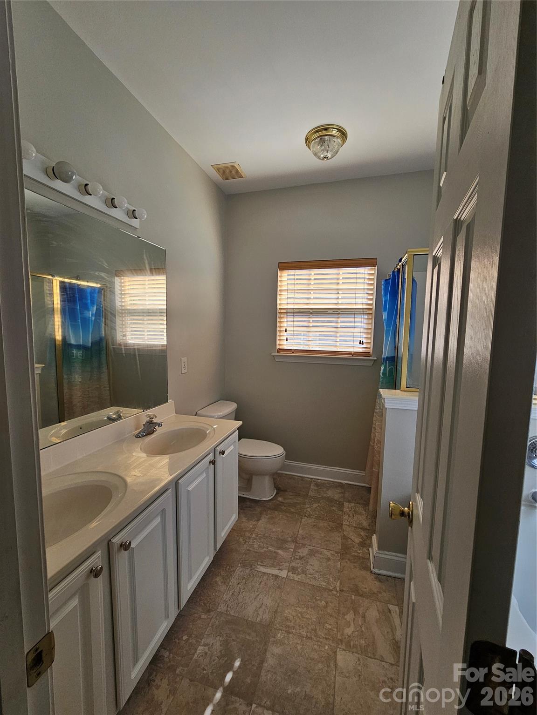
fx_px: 269
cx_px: 268
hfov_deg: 89.9
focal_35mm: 13
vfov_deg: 106.2
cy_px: 358
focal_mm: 2.2
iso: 100
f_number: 2.2
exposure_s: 1/207
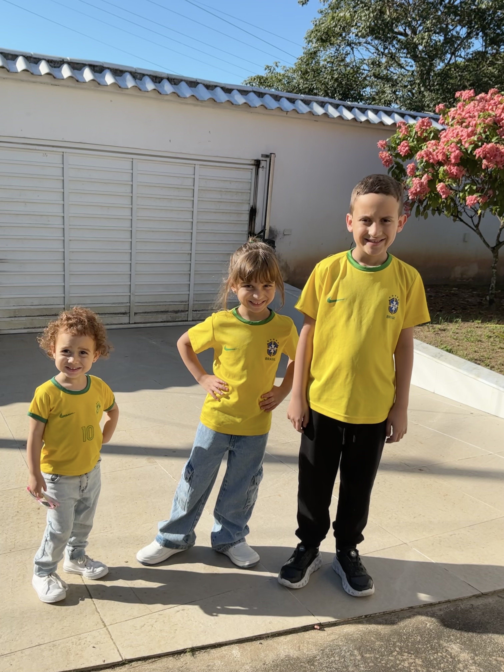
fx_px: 563
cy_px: 336
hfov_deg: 48.2
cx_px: 252
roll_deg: -3.6
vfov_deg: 61.7
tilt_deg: -14.2
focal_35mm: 29
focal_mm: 3
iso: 25
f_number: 1.8
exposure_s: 1/1490
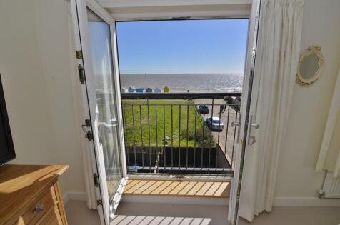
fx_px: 155
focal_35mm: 16
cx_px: 170
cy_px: 112
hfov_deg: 95.1
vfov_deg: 71.8
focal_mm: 11
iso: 100
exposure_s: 1/200
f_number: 11
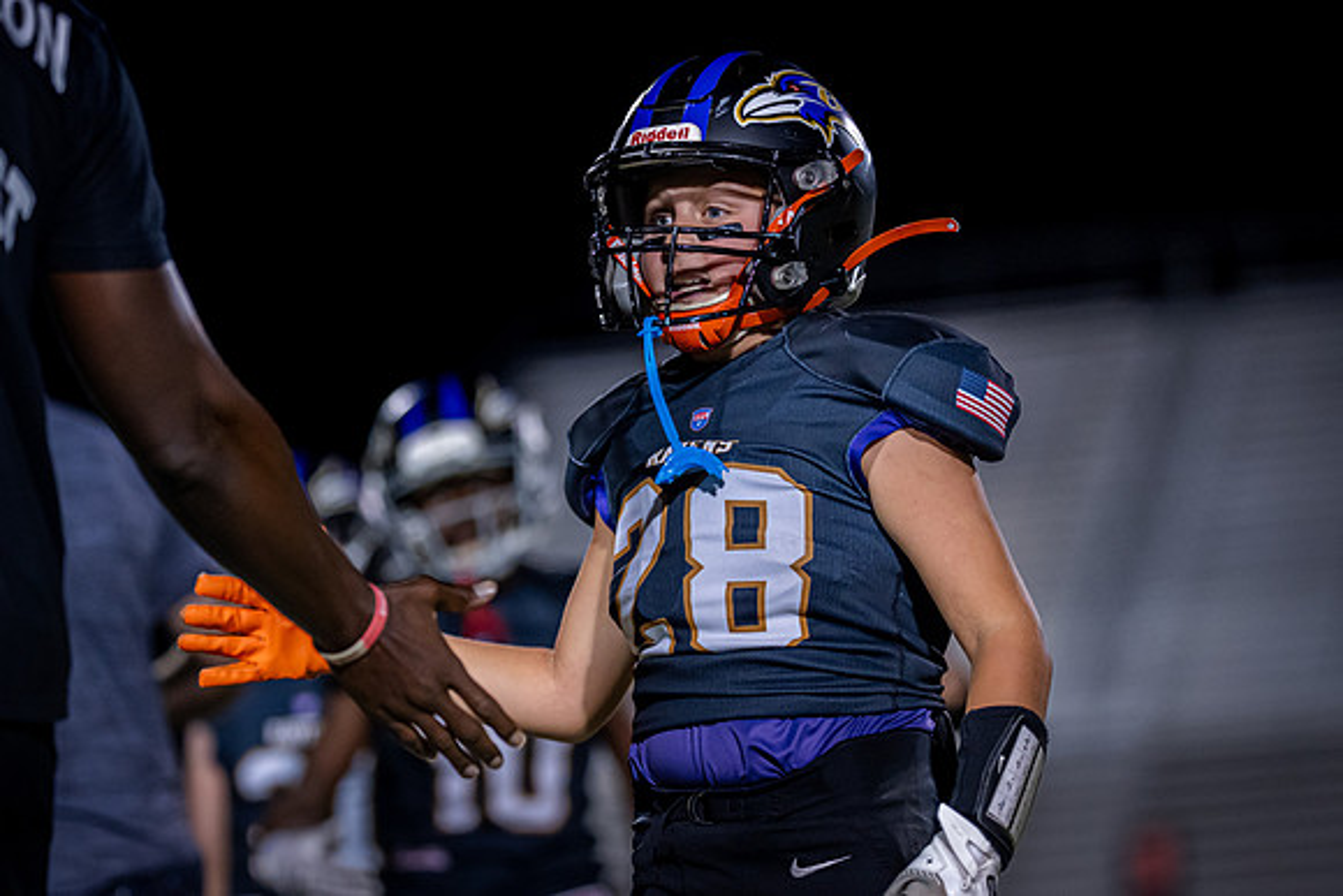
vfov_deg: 6.6
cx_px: 597
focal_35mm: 210
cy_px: 501
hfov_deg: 9.8
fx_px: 7819
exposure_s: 1/1250
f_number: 1.8
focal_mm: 135
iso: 1600
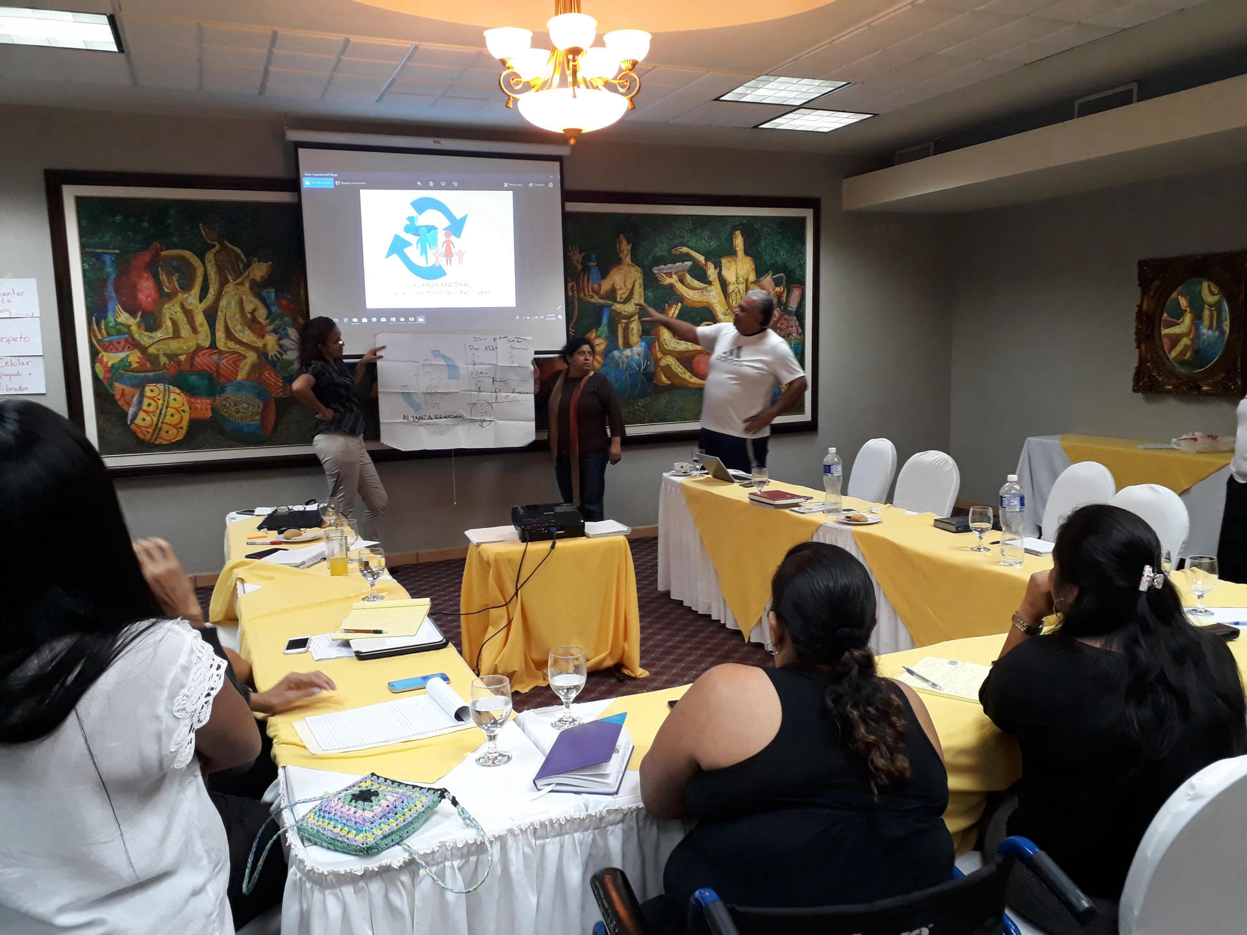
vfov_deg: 51.4
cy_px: 468
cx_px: 624
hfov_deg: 65.3
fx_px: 973
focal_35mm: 27
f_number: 1.9
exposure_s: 1/30
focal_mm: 3.6
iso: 160
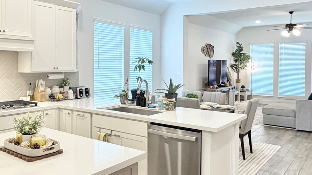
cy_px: 65
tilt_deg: +0.0
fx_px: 290
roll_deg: -0.3
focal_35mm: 35
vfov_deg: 33.6
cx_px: 141
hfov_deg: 56.5
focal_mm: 2.22
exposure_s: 1/120
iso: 160
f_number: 2.2
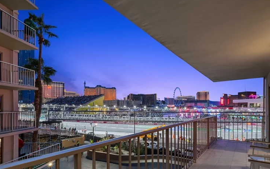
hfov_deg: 84.6
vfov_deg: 58.8
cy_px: 107
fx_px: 147
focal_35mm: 20
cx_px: 152
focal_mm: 14
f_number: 10
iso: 800
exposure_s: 1/1.25
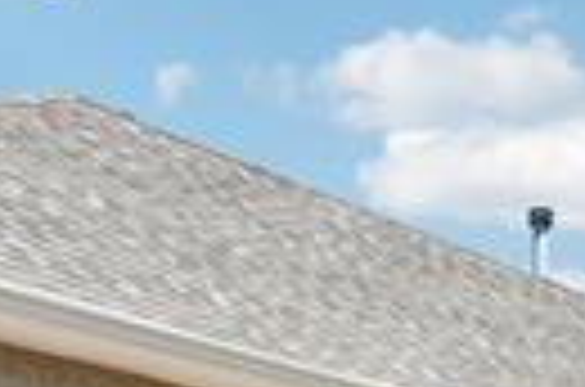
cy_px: 828
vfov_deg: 14.4
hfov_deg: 25.8
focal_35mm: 74
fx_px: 1200
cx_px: 603
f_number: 8
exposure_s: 1/500
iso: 800
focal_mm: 10
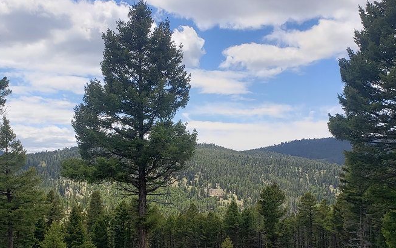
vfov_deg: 36.5
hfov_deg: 56.7
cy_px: 182
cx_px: 192
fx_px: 367
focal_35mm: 34
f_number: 2.4
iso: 50
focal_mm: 4.3
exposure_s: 1/1654
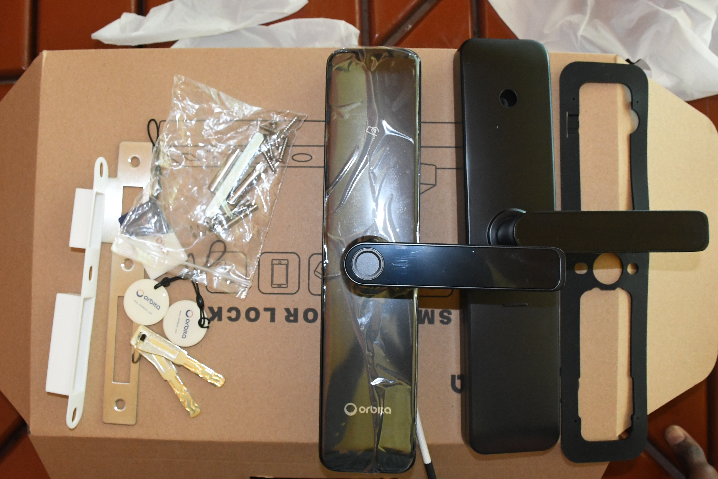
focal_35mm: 36
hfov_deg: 53.1
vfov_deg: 36.9
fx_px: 718
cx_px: 359
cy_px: 240
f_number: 9
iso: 2500
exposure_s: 1/60
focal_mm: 18
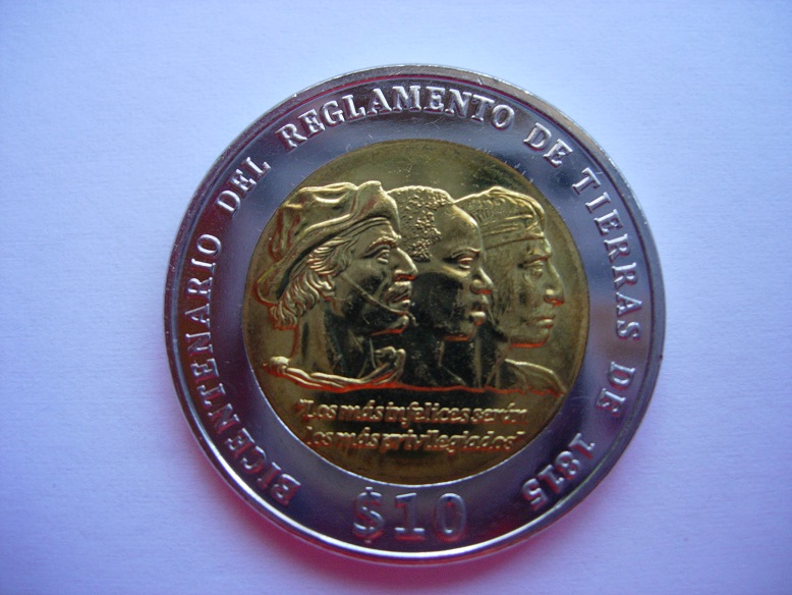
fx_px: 870
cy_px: 298
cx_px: 396
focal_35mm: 38
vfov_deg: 37.7
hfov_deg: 49.0
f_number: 2.8
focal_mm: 7.8
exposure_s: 1/32
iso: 141
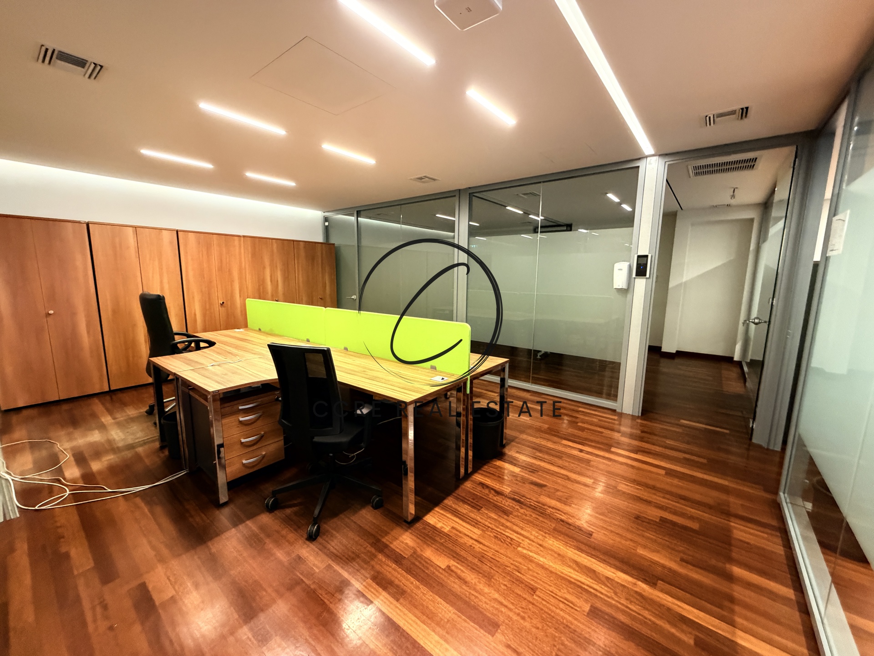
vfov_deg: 85.7
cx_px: 437
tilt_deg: -8.7
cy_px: 328
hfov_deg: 102.1
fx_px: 353
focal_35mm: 14
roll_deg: -0.6
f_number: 2.2
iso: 500
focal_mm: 2.22
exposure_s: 1/50
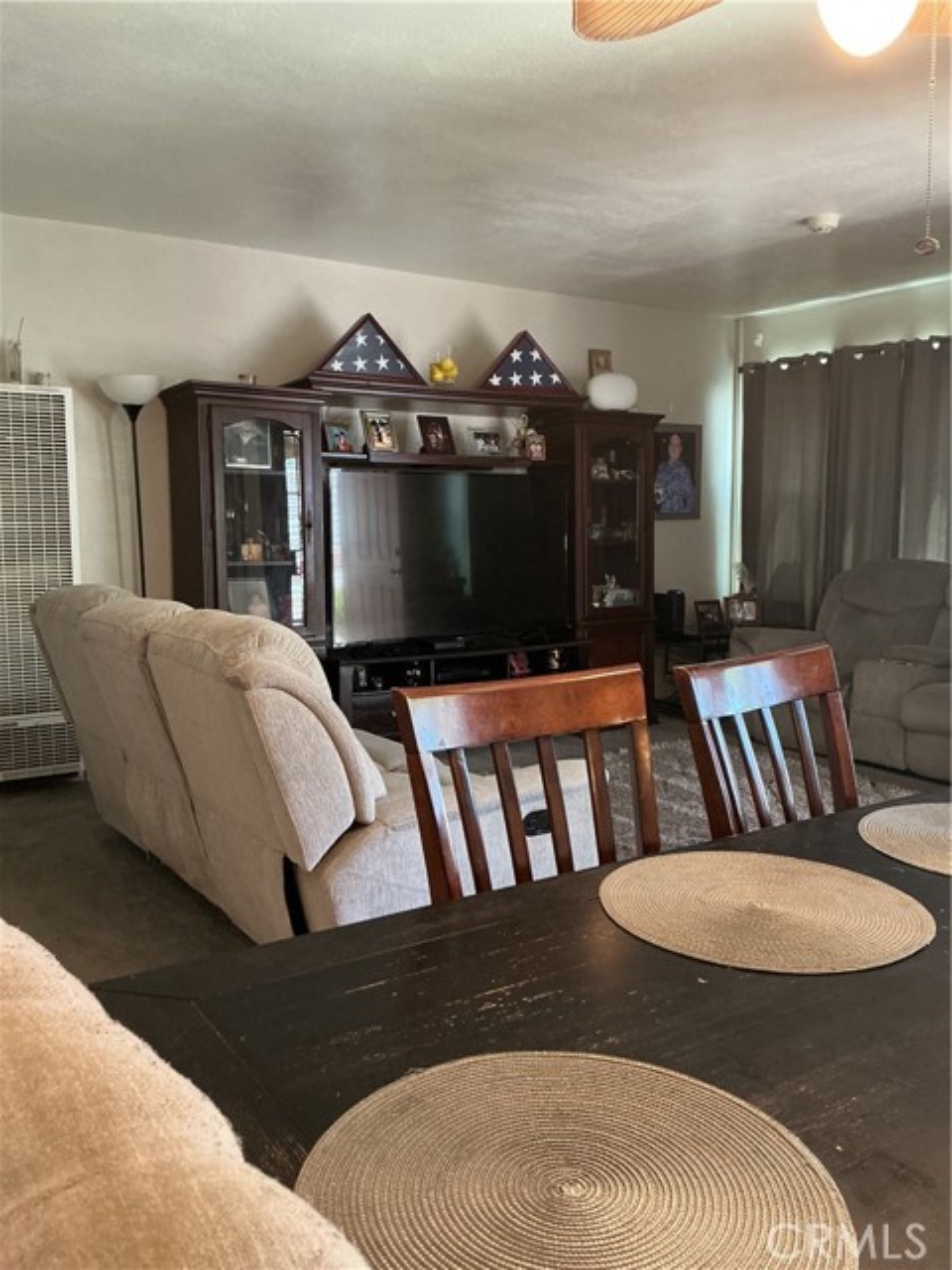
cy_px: 635
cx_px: 476
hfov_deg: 48.2
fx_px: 1063
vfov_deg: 61.7
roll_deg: +0.9
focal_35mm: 29
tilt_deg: -6.3
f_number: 1.8
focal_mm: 3
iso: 200
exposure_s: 1/40
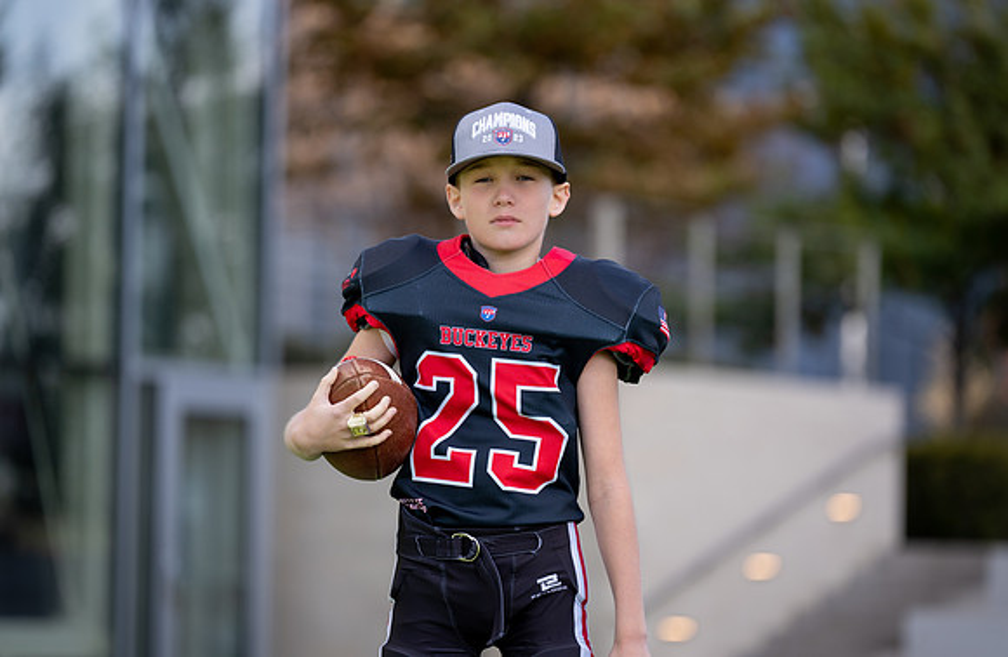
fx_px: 4884
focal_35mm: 176
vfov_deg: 7.7
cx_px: 520
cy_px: 331
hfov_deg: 11.8
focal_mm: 163
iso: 100
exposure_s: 1/500
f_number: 2.8
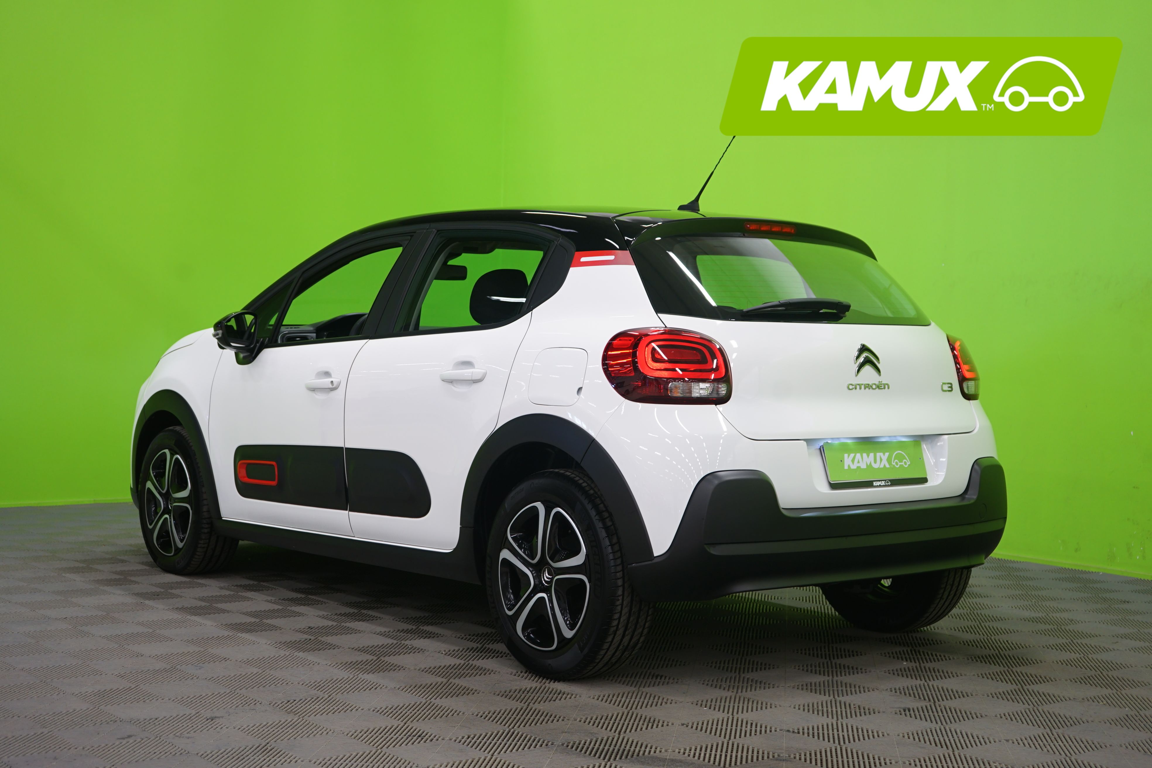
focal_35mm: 49
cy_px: 384
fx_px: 1568
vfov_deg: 27.5
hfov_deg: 40.3
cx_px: 576
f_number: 5
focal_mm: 49
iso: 400
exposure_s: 1/8
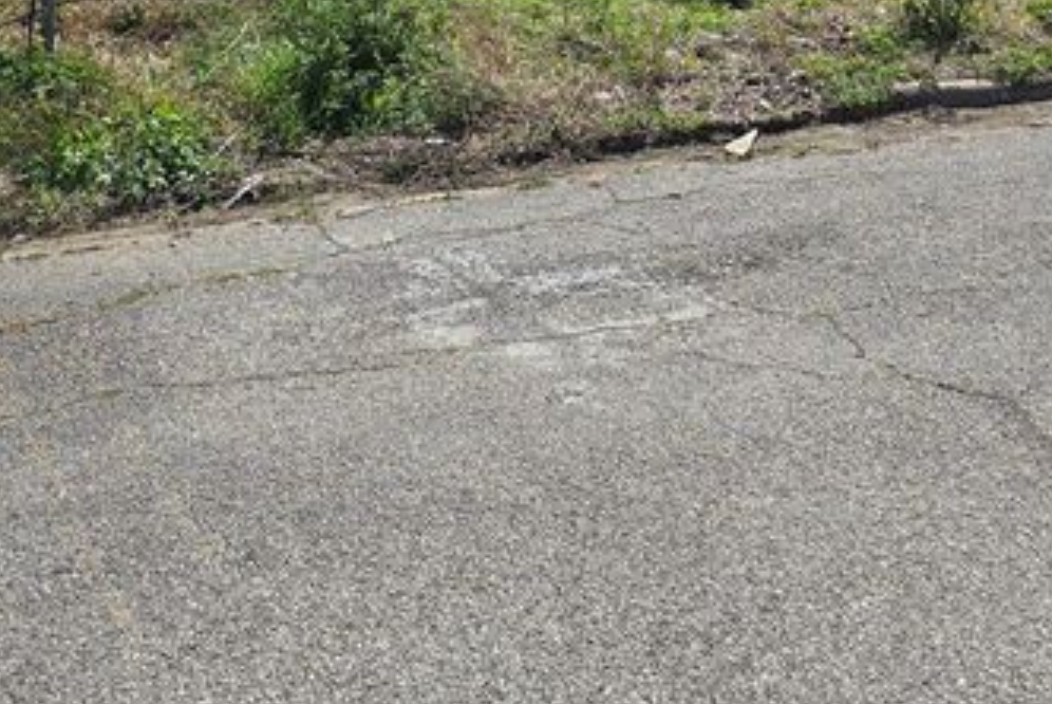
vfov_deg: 25.8
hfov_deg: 41.0
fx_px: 1404
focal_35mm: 48
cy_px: -94
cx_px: 482
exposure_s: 1/934
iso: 12
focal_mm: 6.3
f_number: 1.7
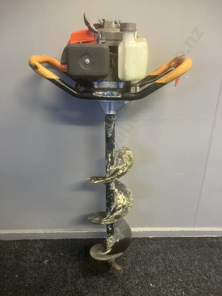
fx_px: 239
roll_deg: -0.2
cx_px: 111
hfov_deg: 49.7
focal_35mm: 28
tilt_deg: -23.3
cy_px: 148
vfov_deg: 63.4
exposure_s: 1/50
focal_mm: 3.99
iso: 250
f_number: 1.8
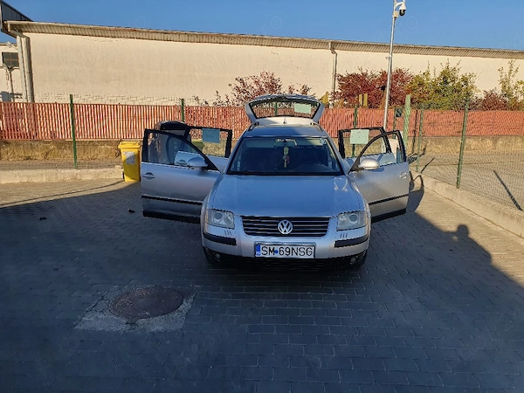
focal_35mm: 26
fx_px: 394
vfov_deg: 53.1
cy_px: 196
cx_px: 262
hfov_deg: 67.3
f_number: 2.4
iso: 50
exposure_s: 1/1667
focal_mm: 4.32
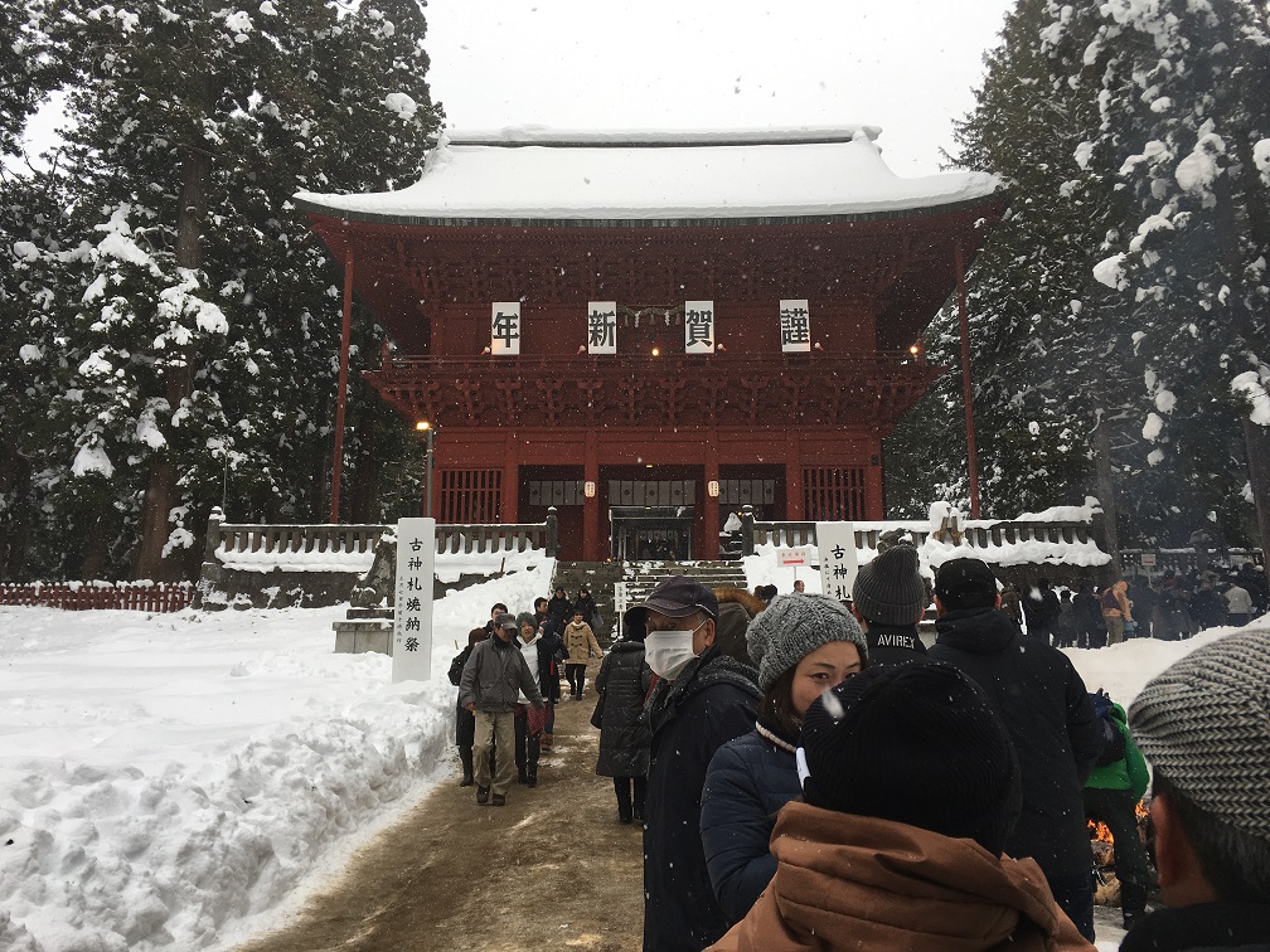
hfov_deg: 61.7
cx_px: 635
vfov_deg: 48.2
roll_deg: -1.1
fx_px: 1064
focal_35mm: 29
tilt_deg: +13.4
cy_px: 476
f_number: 2.2
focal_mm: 4.15
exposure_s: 1/398
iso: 25
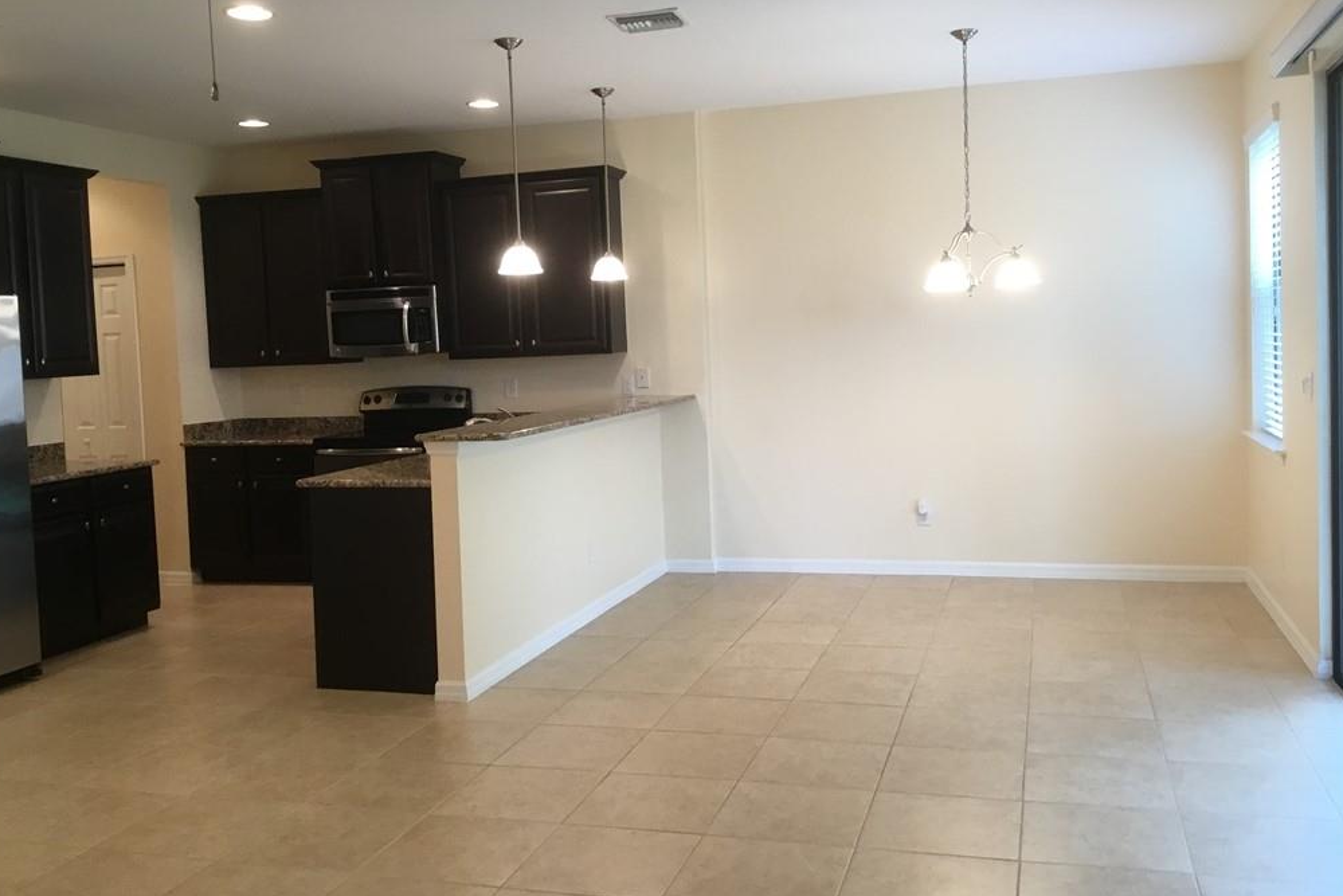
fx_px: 1231
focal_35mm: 33
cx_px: 670
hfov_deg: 57.2
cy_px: 404
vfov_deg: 39.9
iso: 80
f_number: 2.4
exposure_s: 1/30
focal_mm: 3.3
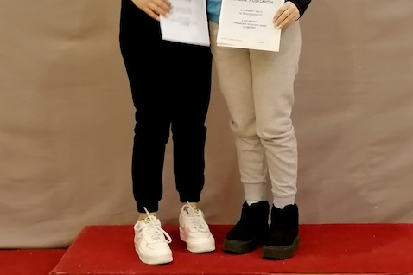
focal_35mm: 92
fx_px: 1055
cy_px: 22
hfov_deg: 22.2
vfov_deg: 14.7
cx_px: 206
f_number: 1.8
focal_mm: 5.4
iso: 250
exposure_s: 1/33.3
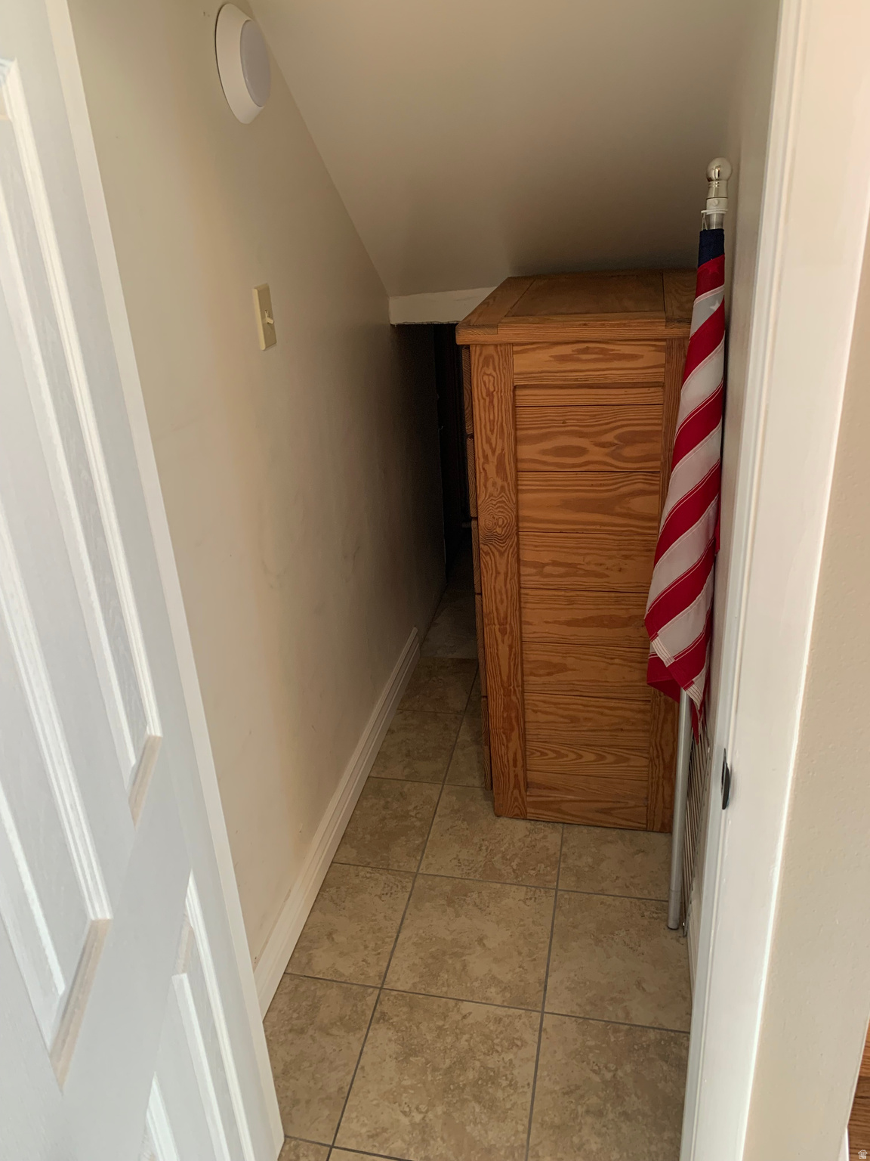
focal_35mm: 26
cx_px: 435
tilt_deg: -24.5
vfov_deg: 67.3
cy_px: 580
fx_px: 871
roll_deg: +4.0
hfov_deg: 53.1
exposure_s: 1/60
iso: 80
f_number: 1.8
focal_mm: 4.25
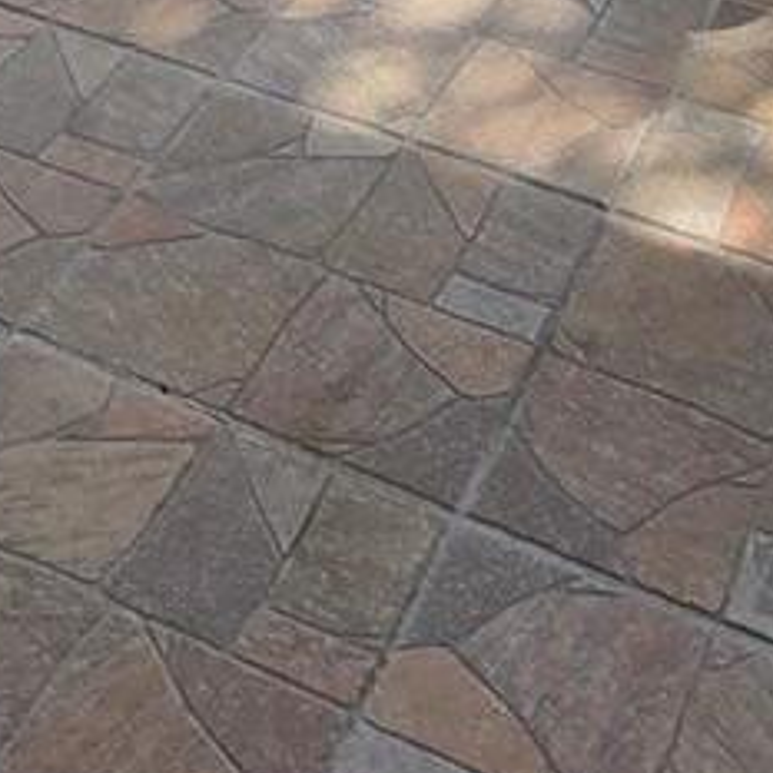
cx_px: 109
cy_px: -904
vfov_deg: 15.7
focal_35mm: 79
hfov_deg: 21.5
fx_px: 1996
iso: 50
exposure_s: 1/278
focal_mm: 2.2
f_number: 2.2
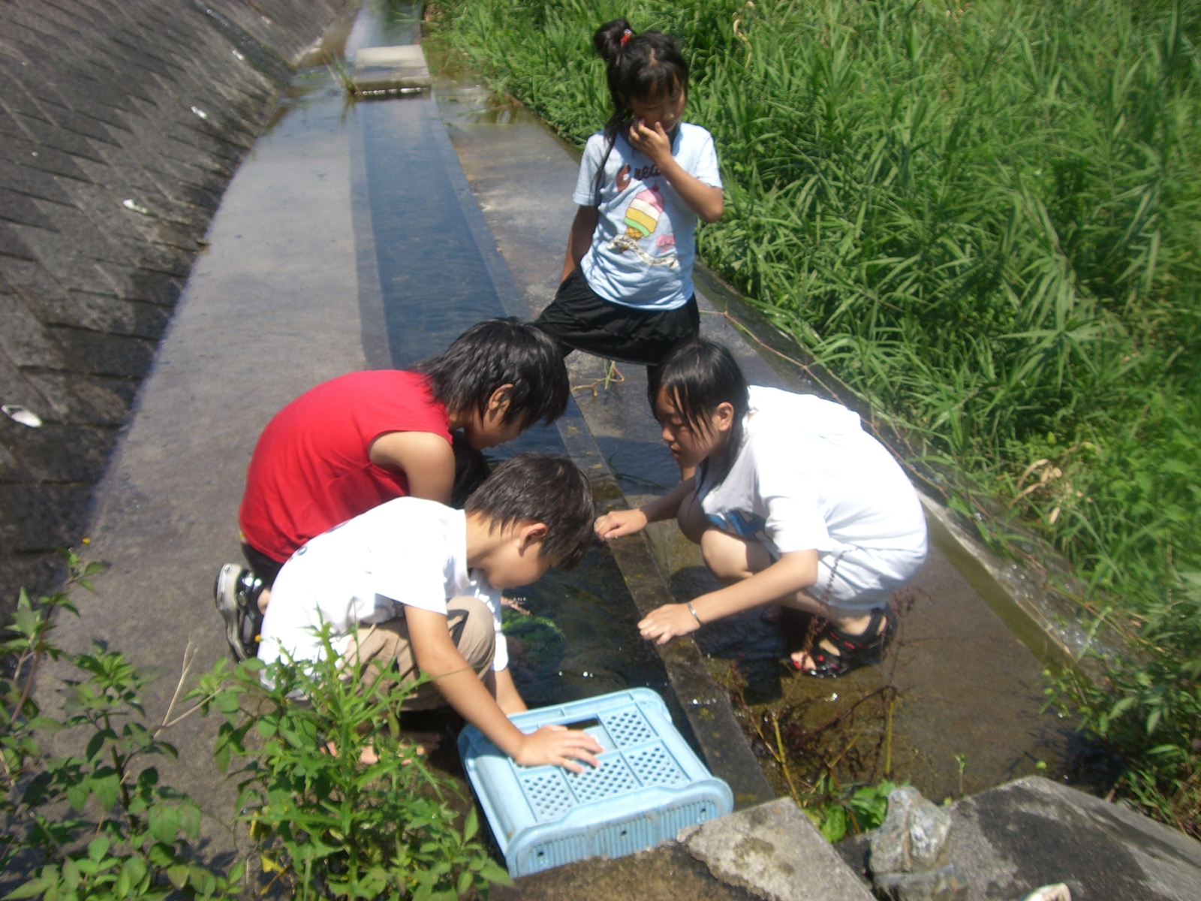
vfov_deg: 37.7
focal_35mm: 38
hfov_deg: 49.0
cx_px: 600
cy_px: 450
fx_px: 1318
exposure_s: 1/500
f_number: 4.3
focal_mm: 6.2
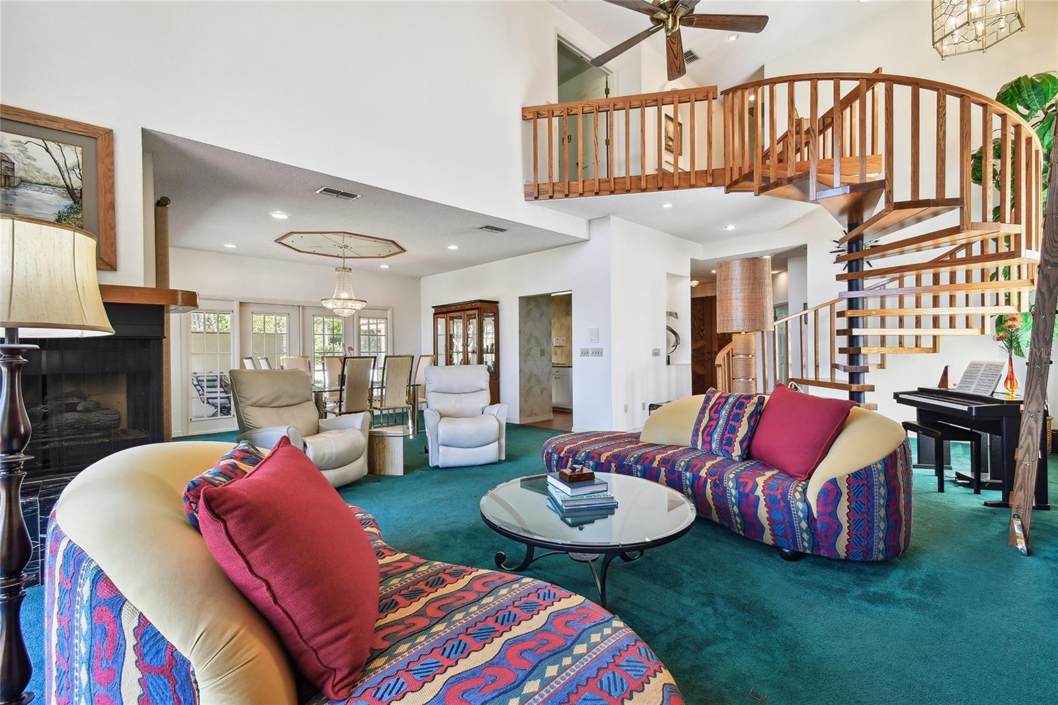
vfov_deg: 77.3
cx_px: 529
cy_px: 352
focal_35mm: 15
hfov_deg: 100.4
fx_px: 441
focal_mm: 10
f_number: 7.1
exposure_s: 1/3.33
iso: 100
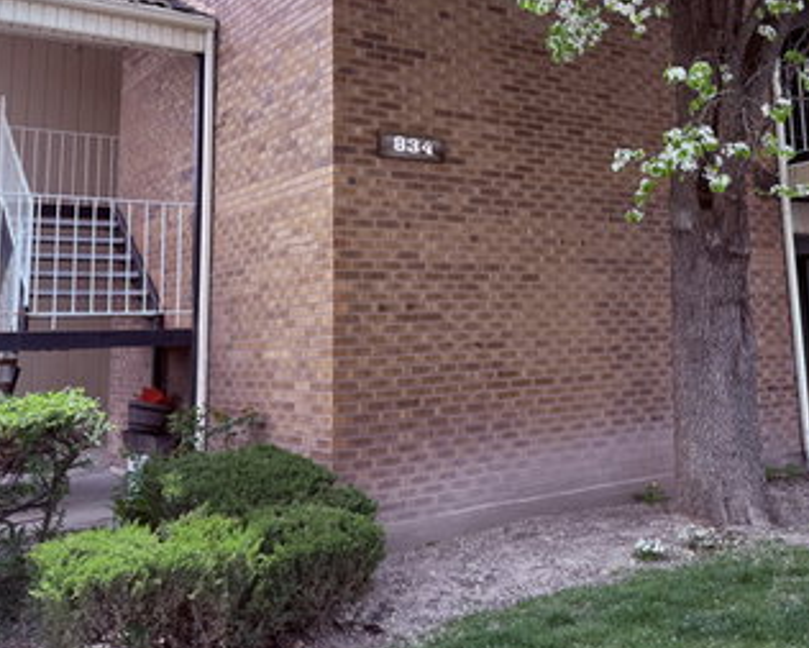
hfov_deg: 47.4
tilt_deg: +9.6
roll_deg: +2.0
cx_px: 520
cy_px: 172
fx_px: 910
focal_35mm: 38
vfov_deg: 38.3
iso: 100
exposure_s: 1/1156
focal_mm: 6.76
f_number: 1.78
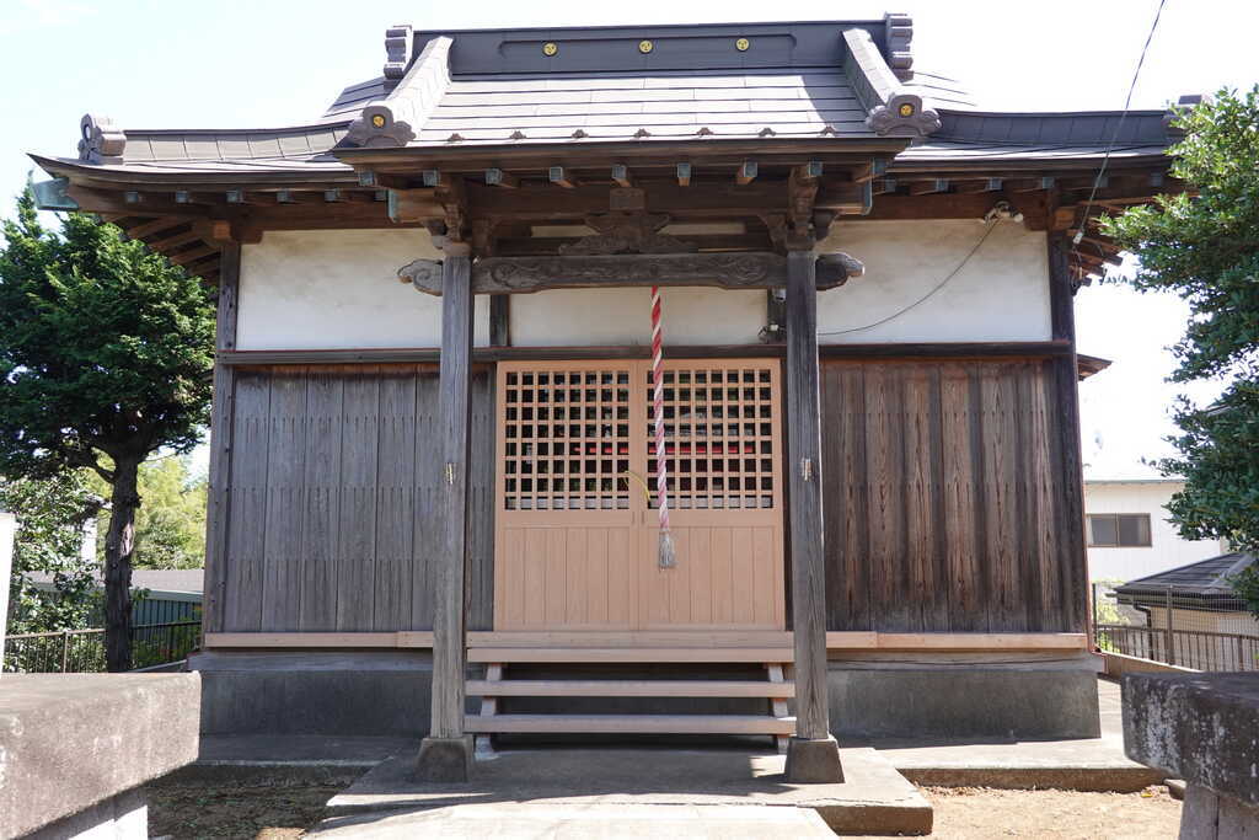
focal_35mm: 31
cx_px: 630
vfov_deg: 42.3
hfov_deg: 60.3
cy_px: 420
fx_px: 1084
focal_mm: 11.52
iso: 125
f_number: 3.5
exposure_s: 1/200
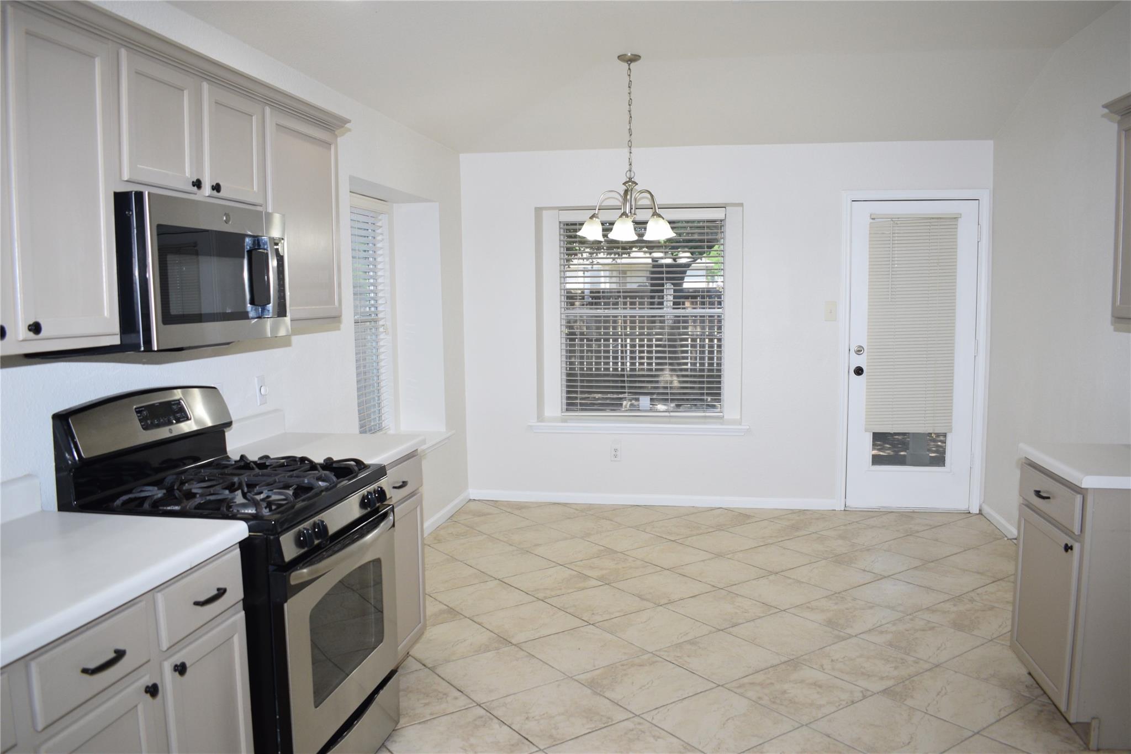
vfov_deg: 47.9
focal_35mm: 27
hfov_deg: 67.4
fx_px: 848
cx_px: 566
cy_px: 377
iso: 400
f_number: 4.5
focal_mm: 18
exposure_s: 1/80
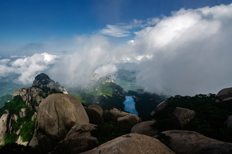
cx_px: 116
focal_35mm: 18
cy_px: 77
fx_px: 116
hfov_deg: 90.1
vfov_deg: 67.1
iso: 100
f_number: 14
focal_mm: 12
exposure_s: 1/80
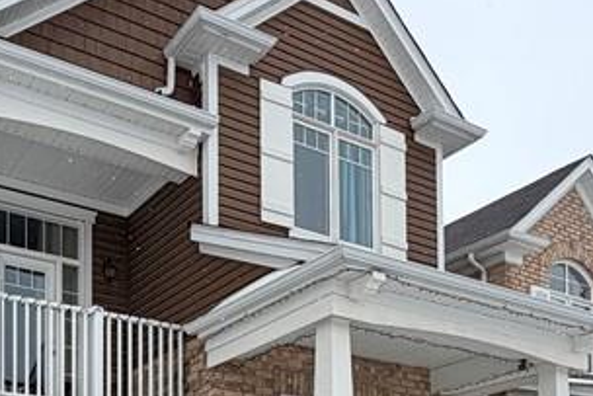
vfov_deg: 23.4
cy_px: 554
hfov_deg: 39.2
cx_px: 146
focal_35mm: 49
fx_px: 807
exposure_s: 1/770
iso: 40
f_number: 2.2
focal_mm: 2.22
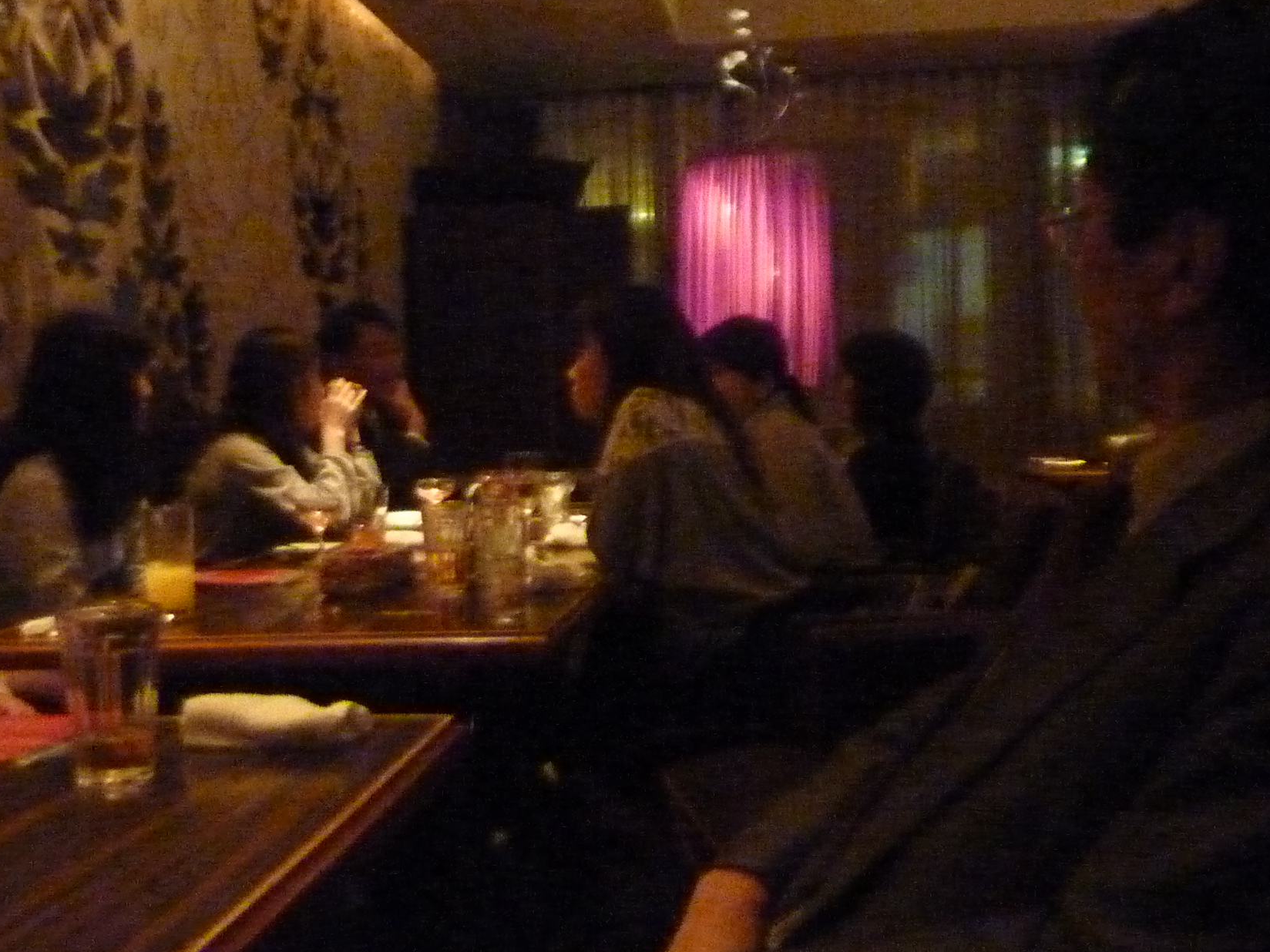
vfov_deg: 35.1
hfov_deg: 45.7
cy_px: 478
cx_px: 584
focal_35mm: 41
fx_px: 1504
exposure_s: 1/8
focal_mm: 4.1
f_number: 3.3
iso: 1600
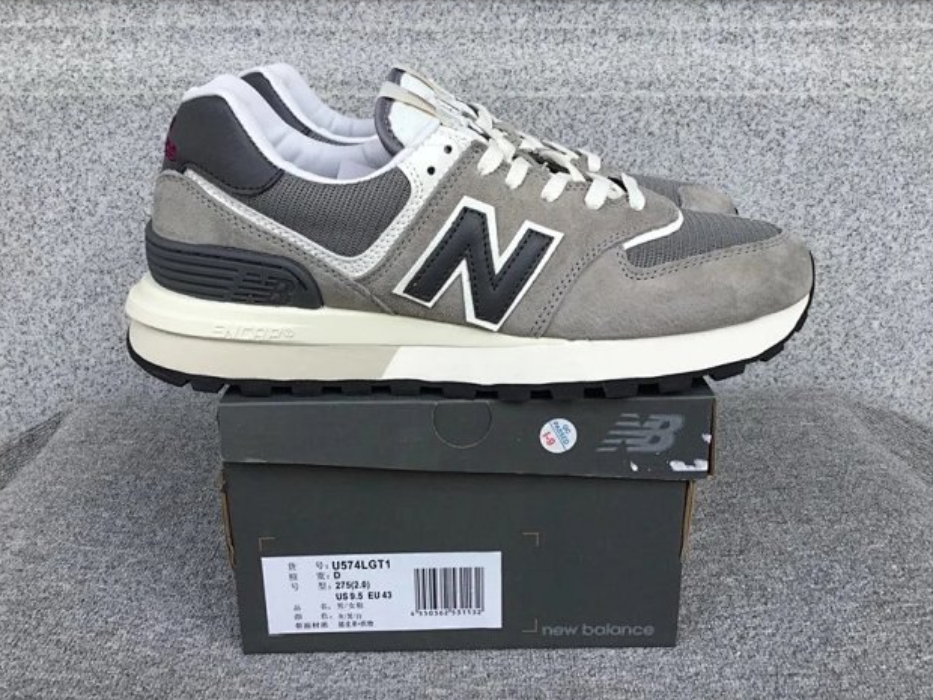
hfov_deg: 56.8
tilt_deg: -19.1
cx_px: 474
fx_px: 862
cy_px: 352
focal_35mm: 32
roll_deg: +0.3
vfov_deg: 44.2
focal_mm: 3.3
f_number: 2.4
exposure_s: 1/532
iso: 25
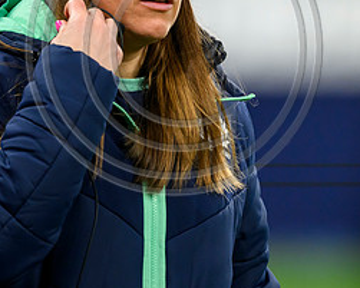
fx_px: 12940
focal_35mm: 1214
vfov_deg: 1.3
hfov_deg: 1.6
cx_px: 174
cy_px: 47
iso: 2500
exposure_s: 1/1000
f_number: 4
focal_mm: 560
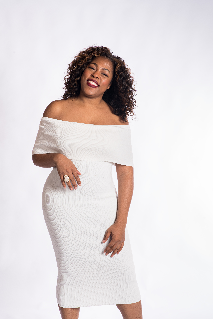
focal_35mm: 85
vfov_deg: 23.9
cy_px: 160
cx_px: 106
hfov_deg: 16.1
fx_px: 754
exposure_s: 1/125
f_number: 11
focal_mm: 85
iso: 100
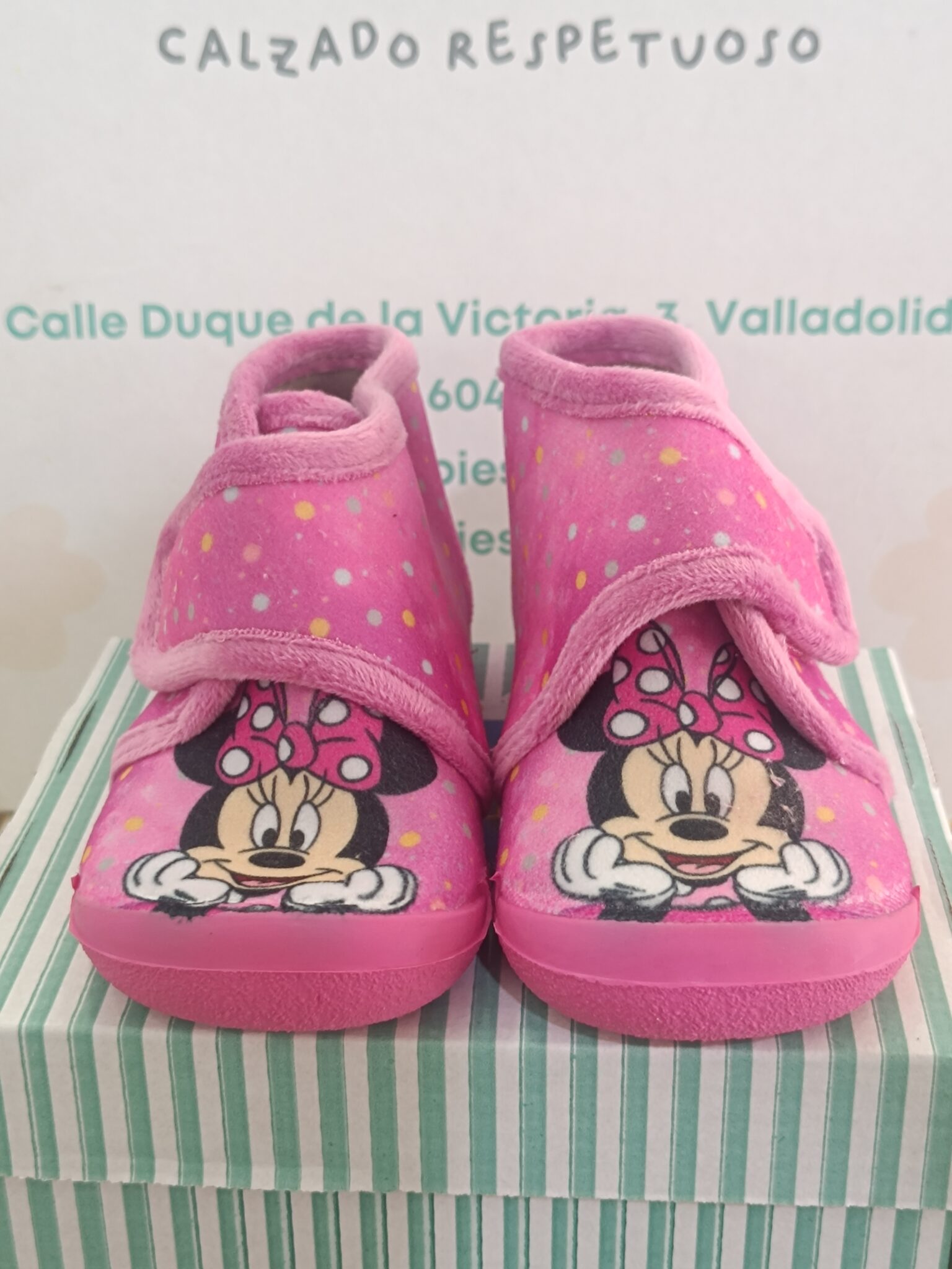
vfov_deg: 71.6
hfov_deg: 56.8
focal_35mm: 24
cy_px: 634
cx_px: 476
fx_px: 880
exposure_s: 1/50.1
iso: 302
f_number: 1.88
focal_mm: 5.59
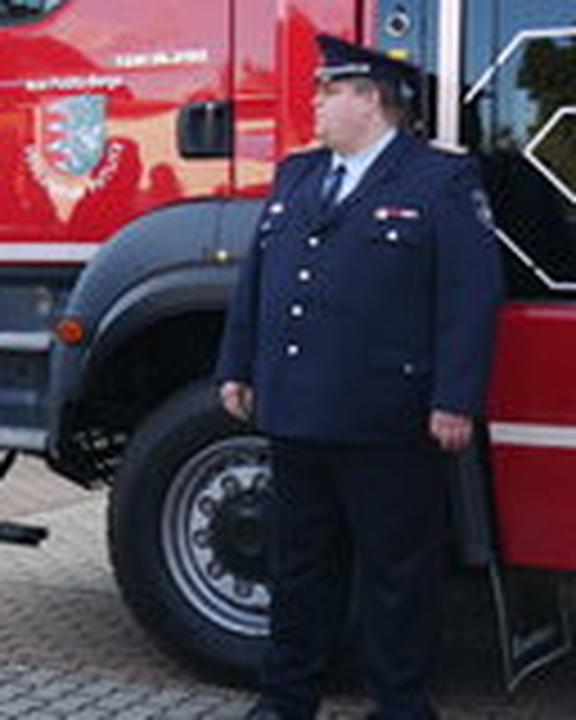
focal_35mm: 83
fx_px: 1769
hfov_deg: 18.2
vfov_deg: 22.9
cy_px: 243
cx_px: 45
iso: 200
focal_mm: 17
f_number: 5
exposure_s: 1/125
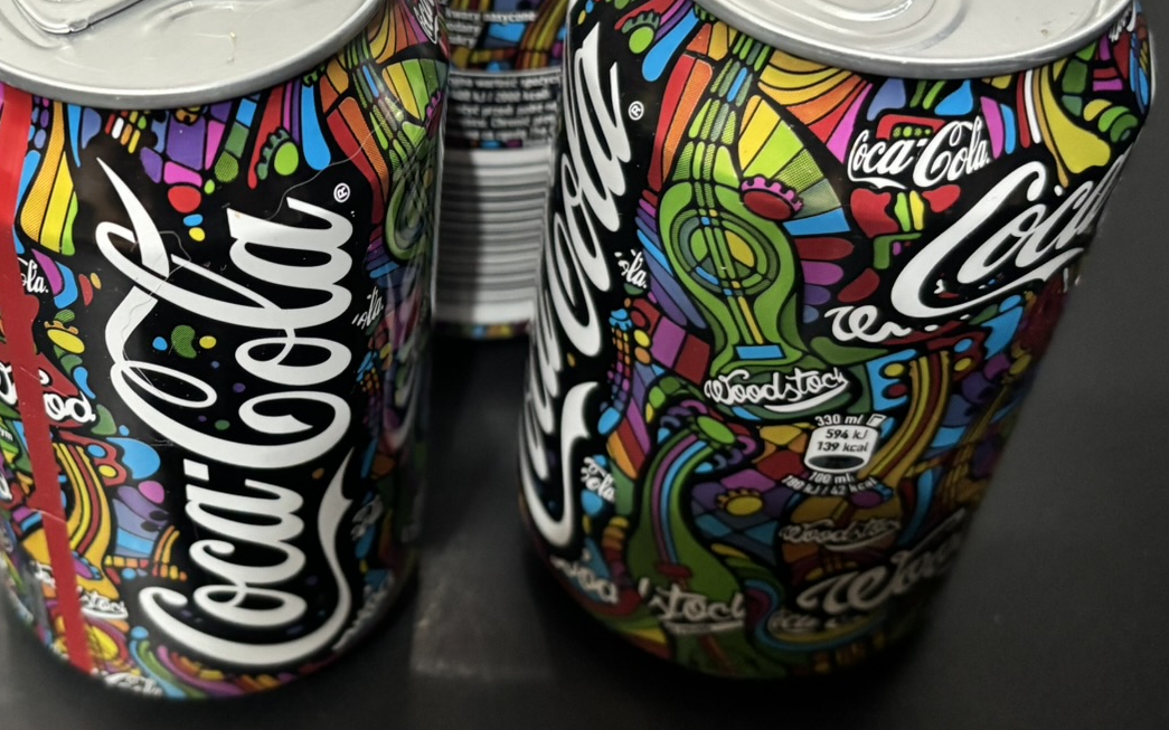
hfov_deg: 36.6
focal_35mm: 54
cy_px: 237
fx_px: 1720
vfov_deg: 23.9
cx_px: 290
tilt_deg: -45.8
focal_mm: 5.96
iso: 640
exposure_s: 1/30
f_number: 1.6
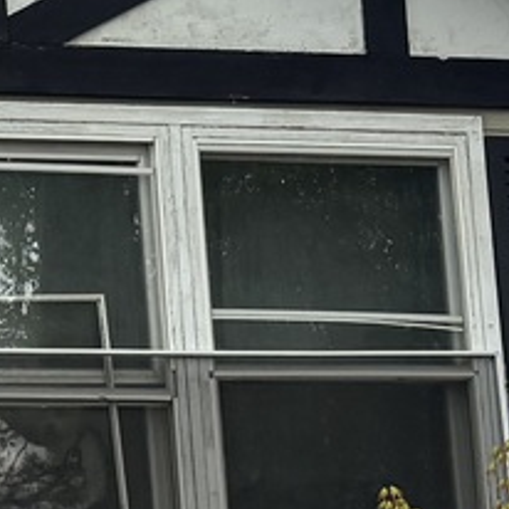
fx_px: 2462
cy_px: 341
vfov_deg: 11.8
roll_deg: +1.6
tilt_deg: +7.2
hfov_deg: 10.5
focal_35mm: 148
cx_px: -610
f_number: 1.78
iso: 100
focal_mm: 6.76
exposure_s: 1/1553
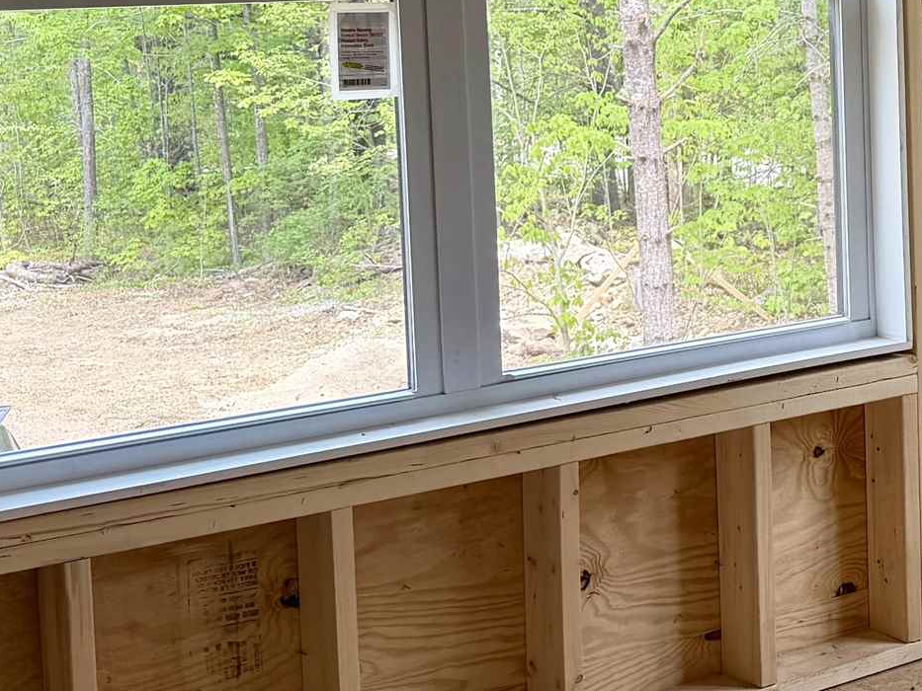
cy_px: 115
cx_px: 1076
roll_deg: +0.0
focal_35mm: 79
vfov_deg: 18.5
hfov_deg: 22.9
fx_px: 2104
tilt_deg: -4.4
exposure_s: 1/264
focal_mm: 6.76
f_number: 1.78
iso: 80
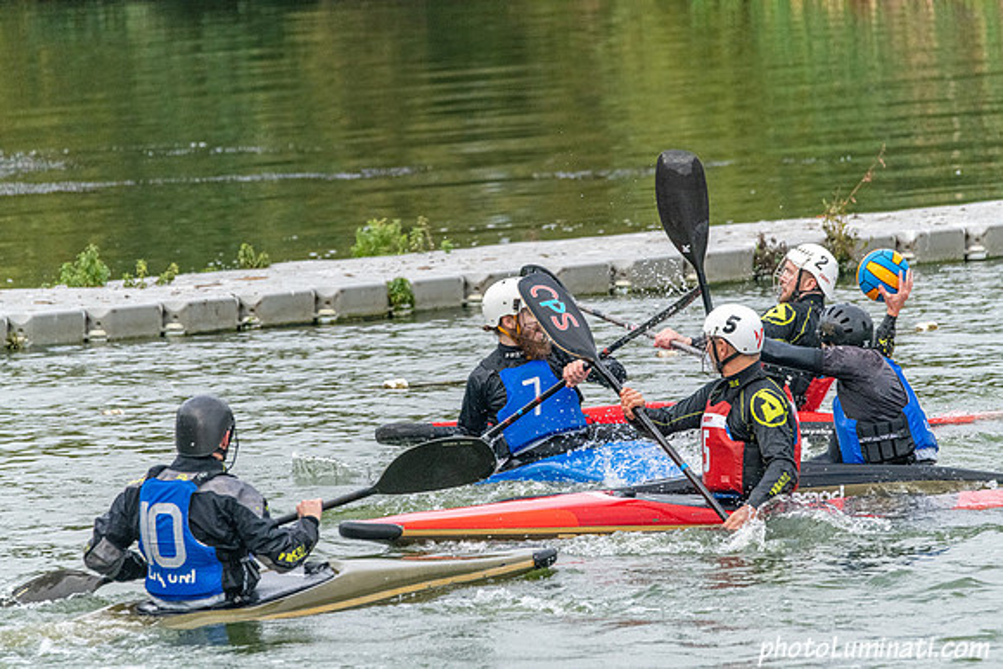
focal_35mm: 400
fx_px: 11147
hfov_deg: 5.2
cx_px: 502
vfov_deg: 3.4
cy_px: 334
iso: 3200
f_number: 8
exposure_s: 1/2000
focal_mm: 400
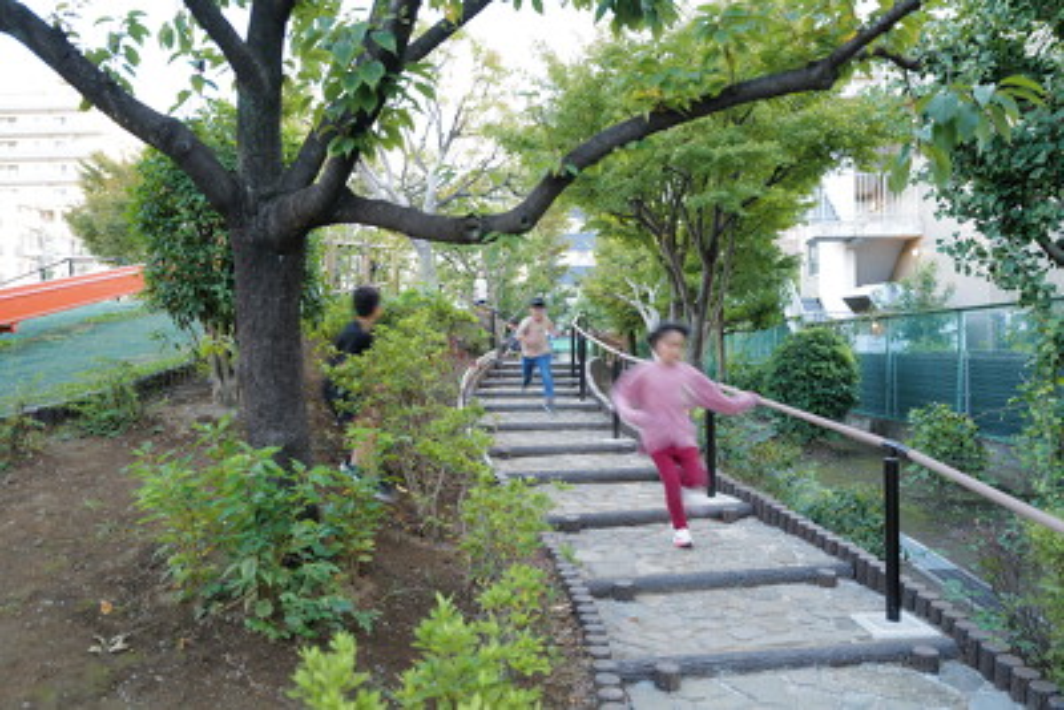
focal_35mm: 28
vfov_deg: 46.4
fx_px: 828
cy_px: 355
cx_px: 532
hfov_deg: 65.5
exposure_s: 1/20
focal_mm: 28
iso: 100
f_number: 2.5
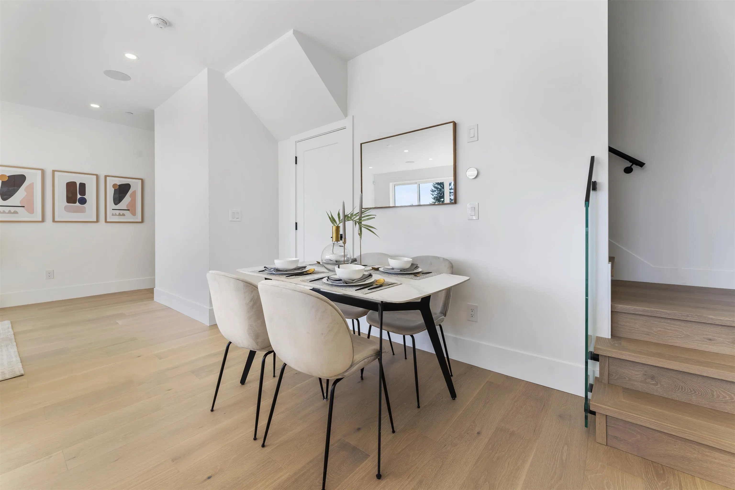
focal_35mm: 15
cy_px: 245
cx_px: 368
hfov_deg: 101.9
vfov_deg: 78.8
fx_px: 298
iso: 100
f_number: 9
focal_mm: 14.6
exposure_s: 1/6
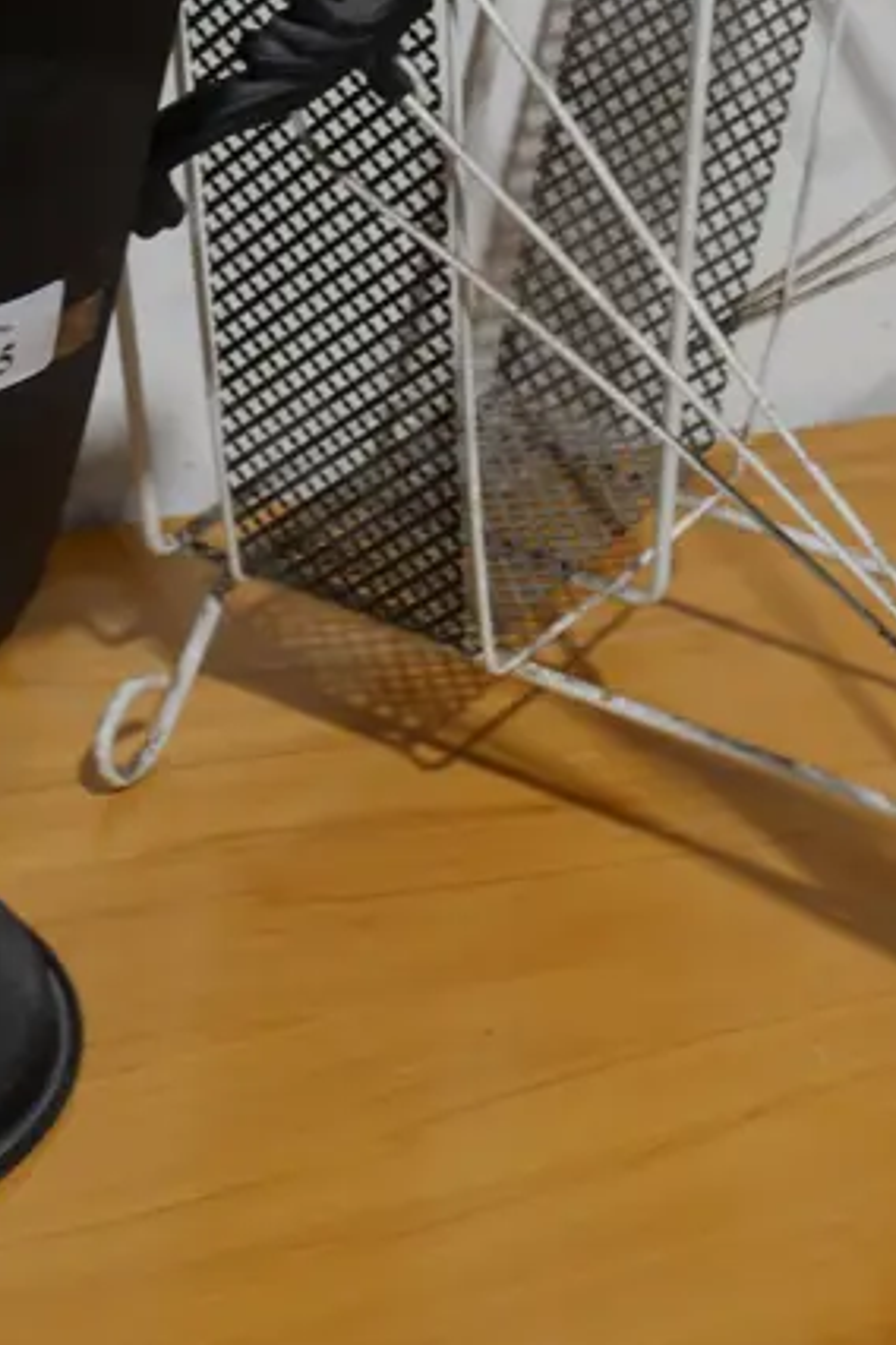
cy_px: 270
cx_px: 587
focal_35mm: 95
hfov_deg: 14.4
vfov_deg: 21.2
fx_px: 3546
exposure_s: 1/60
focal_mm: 19
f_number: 4.1
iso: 250
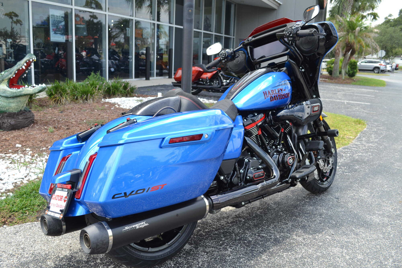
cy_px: 134
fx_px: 368
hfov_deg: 57.2
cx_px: 201
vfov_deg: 40.0
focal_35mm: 33
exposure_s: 1/125
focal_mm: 22
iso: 100
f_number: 5.6
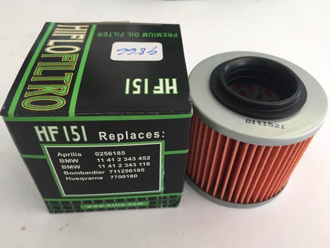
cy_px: 124
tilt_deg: -45.2
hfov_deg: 61.7
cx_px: 165
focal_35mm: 29
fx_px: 276
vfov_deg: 48.2
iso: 40
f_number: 2.2
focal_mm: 4.15
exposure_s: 1/40
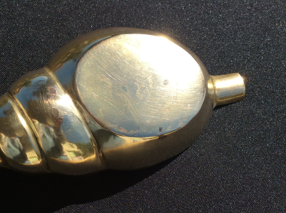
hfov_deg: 45.6
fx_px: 338
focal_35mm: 41
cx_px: 113
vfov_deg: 35.0
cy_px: 98
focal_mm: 3.3
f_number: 2.4
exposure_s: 1/1300
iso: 32
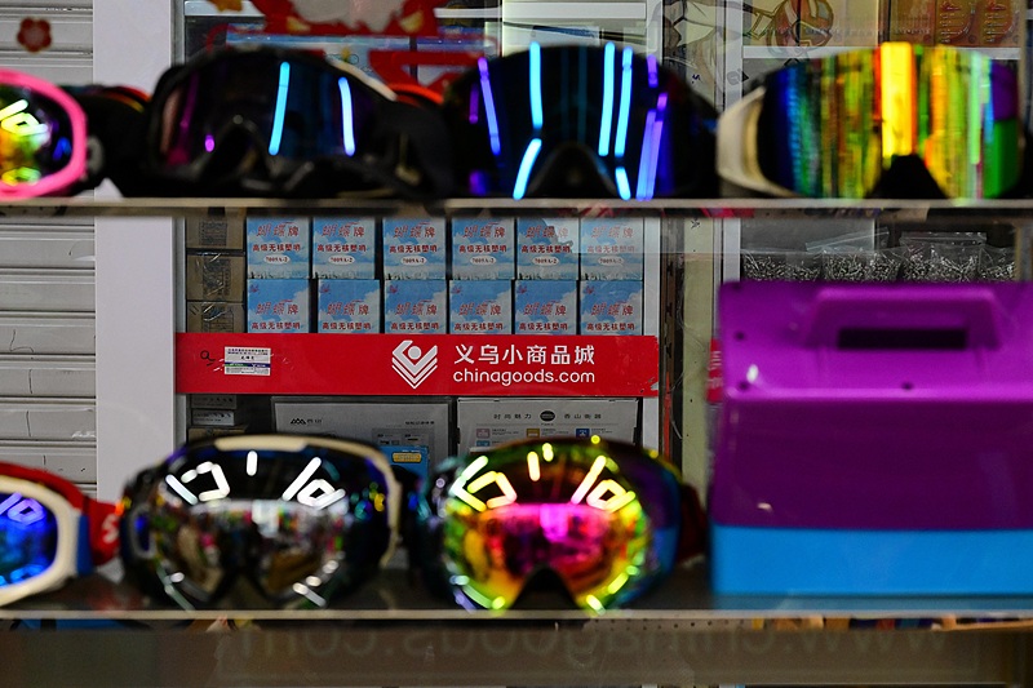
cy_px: 344
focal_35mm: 72
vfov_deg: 18.9
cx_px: 516
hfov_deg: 28.1
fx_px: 2065
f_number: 7.1
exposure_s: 1/125
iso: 5000
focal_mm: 72
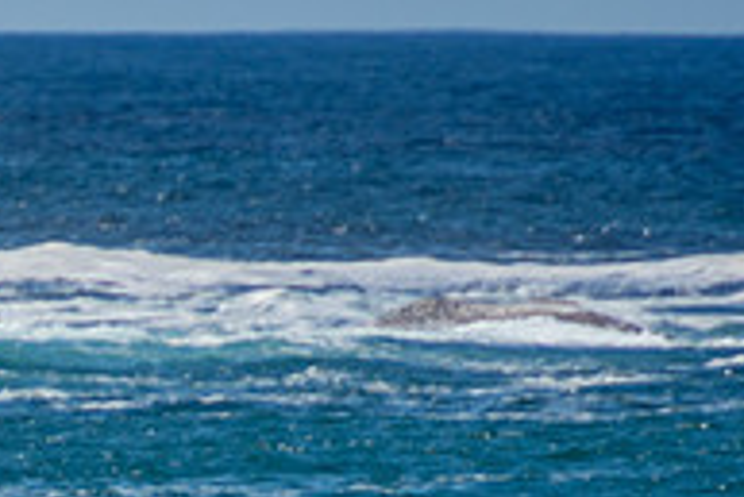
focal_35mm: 1821
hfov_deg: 1.1
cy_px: 707
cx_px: -112
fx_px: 37661
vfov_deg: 0.8
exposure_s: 1/2000
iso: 250
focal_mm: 400
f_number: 5.6
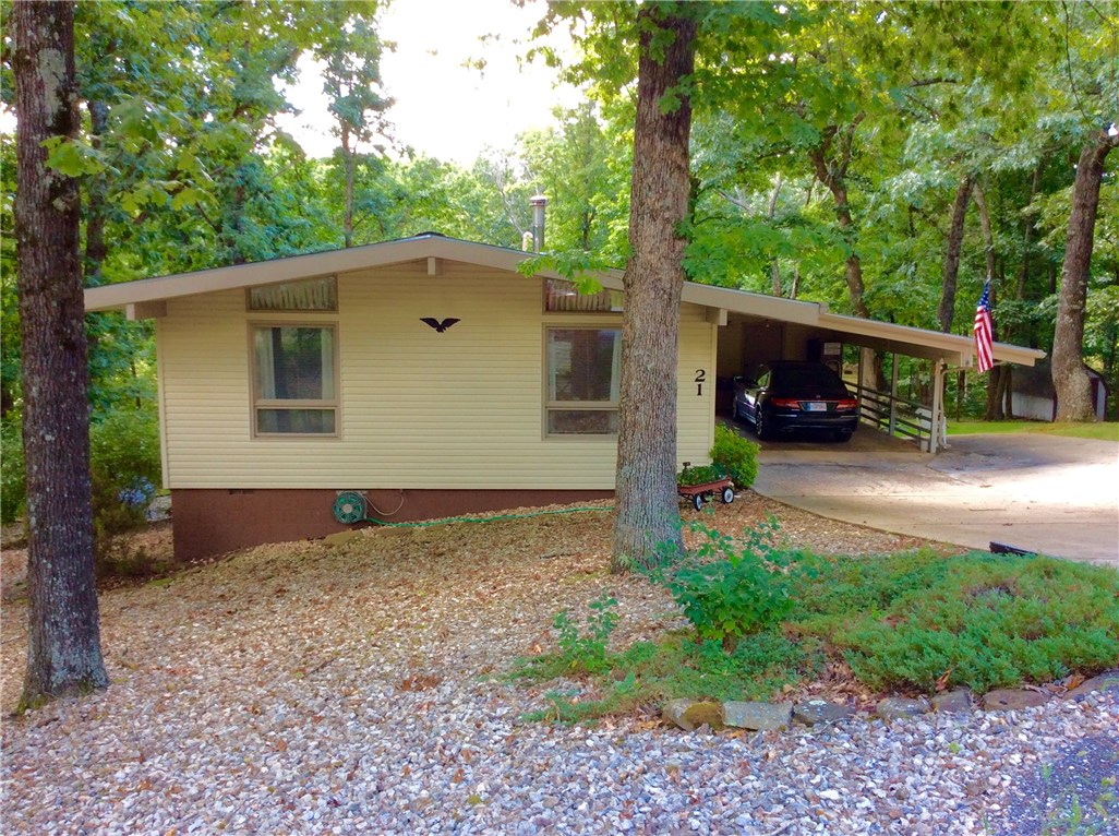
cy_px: 418
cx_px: 560
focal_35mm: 32
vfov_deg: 44.0
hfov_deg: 56.9
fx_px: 1033
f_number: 2.4
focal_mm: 3.3
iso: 40
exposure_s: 1/60
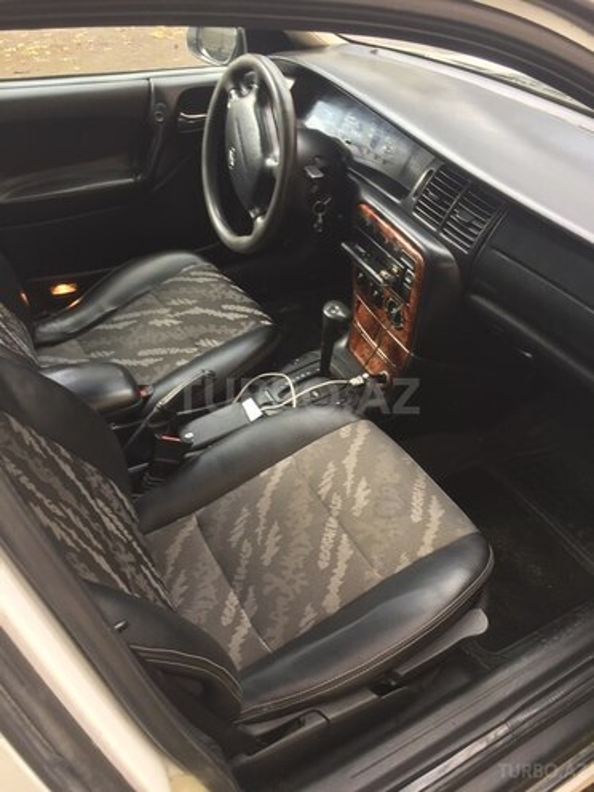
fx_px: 664
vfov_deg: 61.7
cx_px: 297
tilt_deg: -42.0
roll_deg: -2.5
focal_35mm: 29
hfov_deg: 48.2
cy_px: 396
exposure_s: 1/50
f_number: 2.2
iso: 32
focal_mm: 4.15
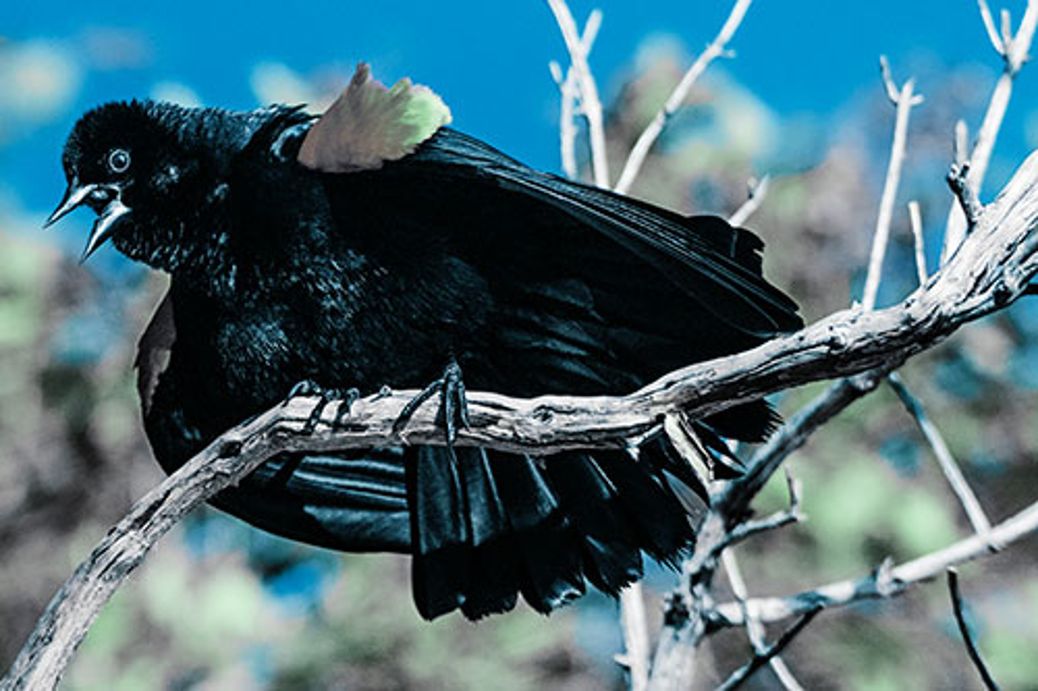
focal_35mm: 330
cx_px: 519
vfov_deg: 4.2
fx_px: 9511
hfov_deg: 6.2
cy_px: 346
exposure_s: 1/3200
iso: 1600
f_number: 10
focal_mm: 330
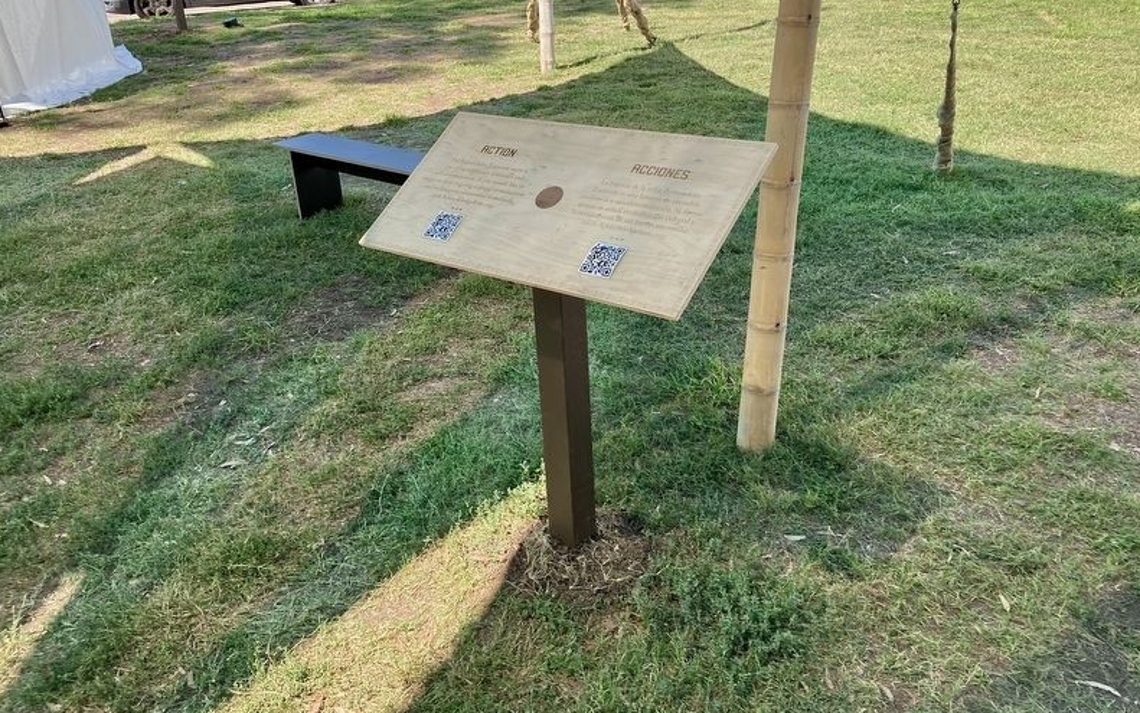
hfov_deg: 62.9
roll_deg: +3.0
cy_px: 297
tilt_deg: -22.2
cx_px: 566
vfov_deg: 41.7
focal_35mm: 30
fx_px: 932
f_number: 1.8
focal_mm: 3.99
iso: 20
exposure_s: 1/467
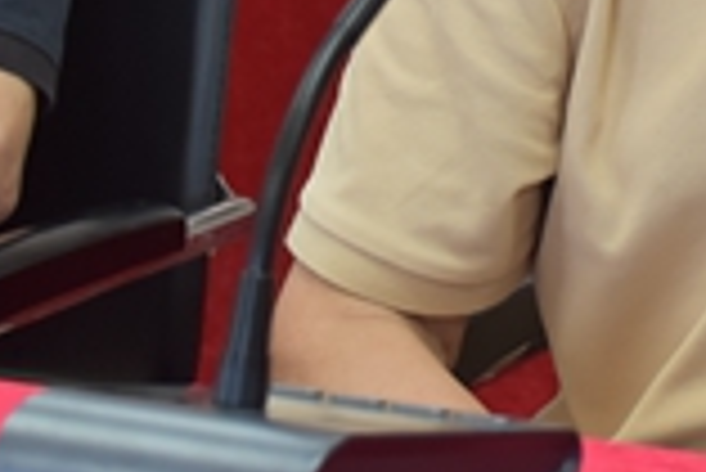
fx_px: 3101
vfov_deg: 8.5
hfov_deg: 12.8
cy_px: -227
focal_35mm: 158
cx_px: 764
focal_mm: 30
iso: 1000
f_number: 4.5
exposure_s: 1/80
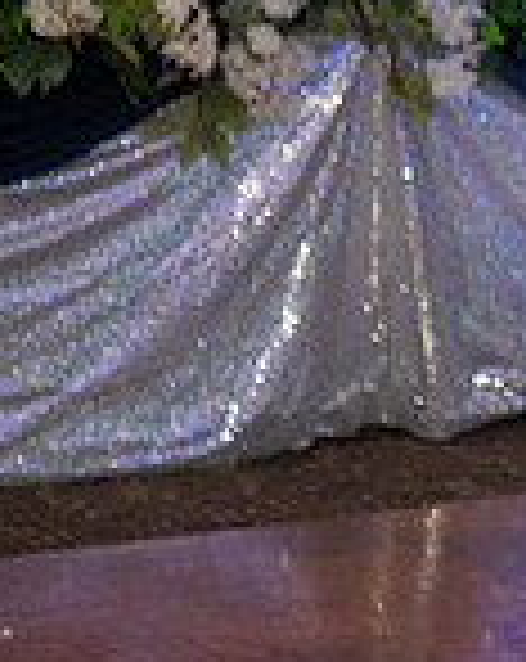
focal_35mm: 260
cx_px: 1277
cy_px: -2
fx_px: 5075
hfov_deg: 5.7
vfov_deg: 7.4
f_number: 2.8
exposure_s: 1/200
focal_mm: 70
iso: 1250
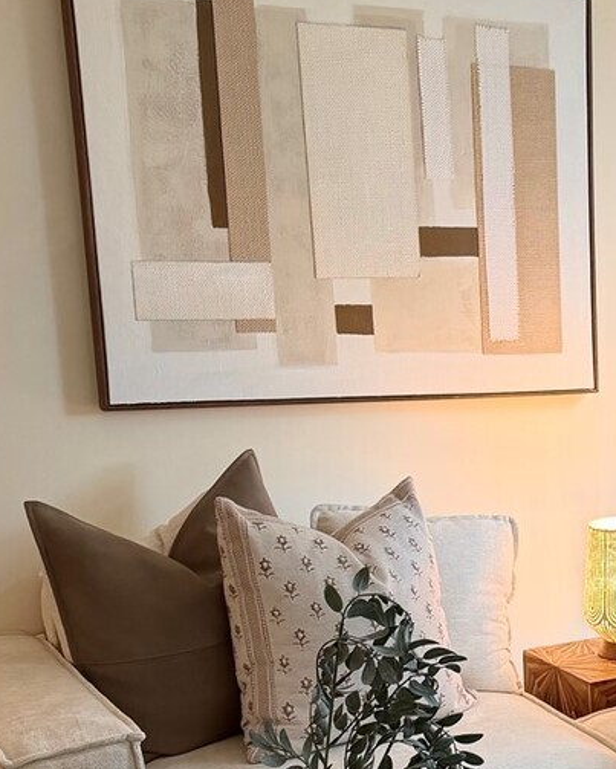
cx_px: 758
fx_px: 1525
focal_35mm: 67
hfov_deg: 21.1
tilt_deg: -16.2
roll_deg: -0.6
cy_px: 667
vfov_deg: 27.4
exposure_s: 1/120
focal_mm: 6.76
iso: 160
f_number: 1.78
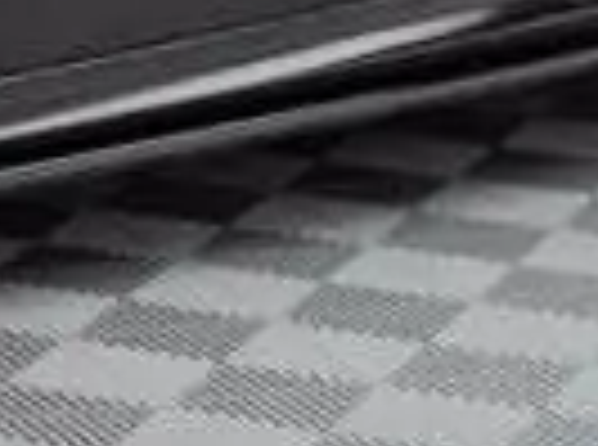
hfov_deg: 7.2
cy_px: -383
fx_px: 4634
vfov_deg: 5.4
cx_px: -439
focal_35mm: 269
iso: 500
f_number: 2.5
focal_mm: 35
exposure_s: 1/125
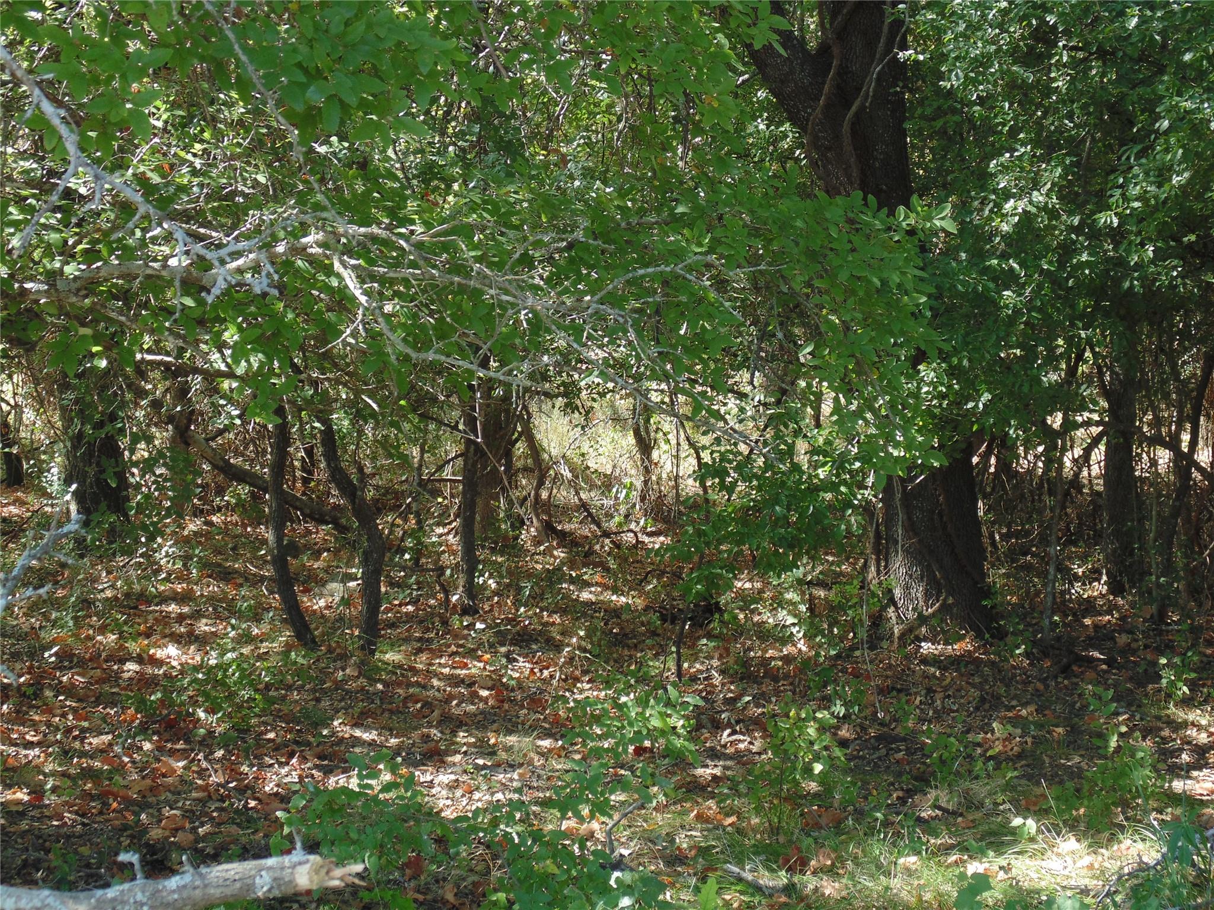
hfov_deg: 29.8
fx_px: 2280
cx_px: 607
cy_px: 455
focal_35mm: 65
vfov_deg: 22.6
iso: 80
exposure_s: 1/50
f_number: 4.1
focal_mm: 11.7
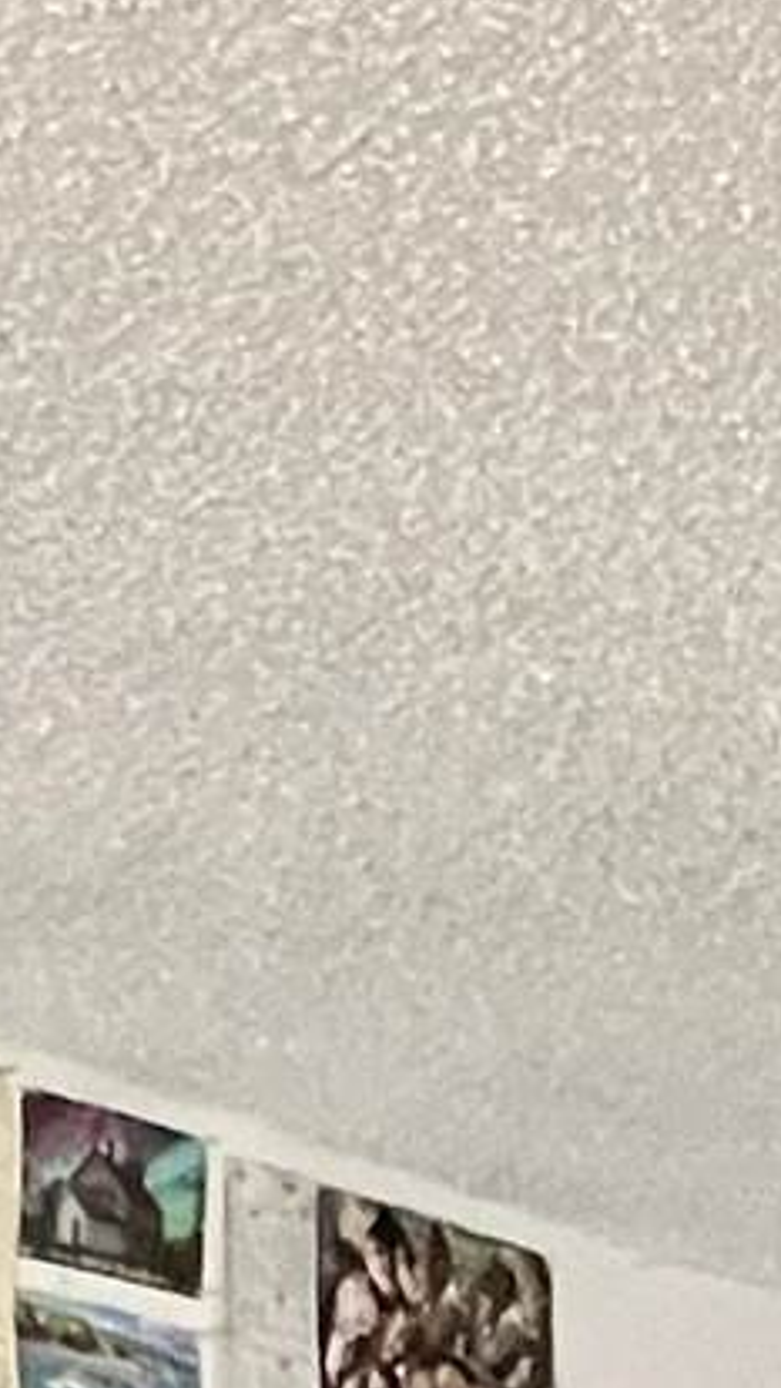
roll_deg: -1.7
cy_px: 2337
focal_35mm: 105
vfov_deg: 17.4
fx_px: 3864
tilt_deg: -4.7
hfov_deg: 10.9
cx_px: 1354
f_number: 1.8
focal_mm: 1.57
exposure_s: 1/60
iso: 640
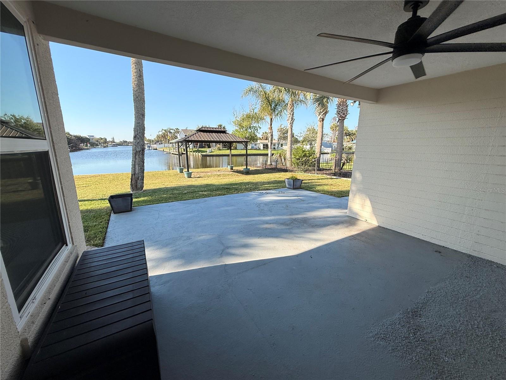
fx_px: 205
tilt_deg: -11.2
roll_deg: -0.2
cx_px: 253
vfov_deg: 85.7
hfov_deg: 102.1
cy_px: 190
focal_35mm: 14
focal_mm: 2.22
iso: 50
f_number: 2.2
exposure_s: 1/876
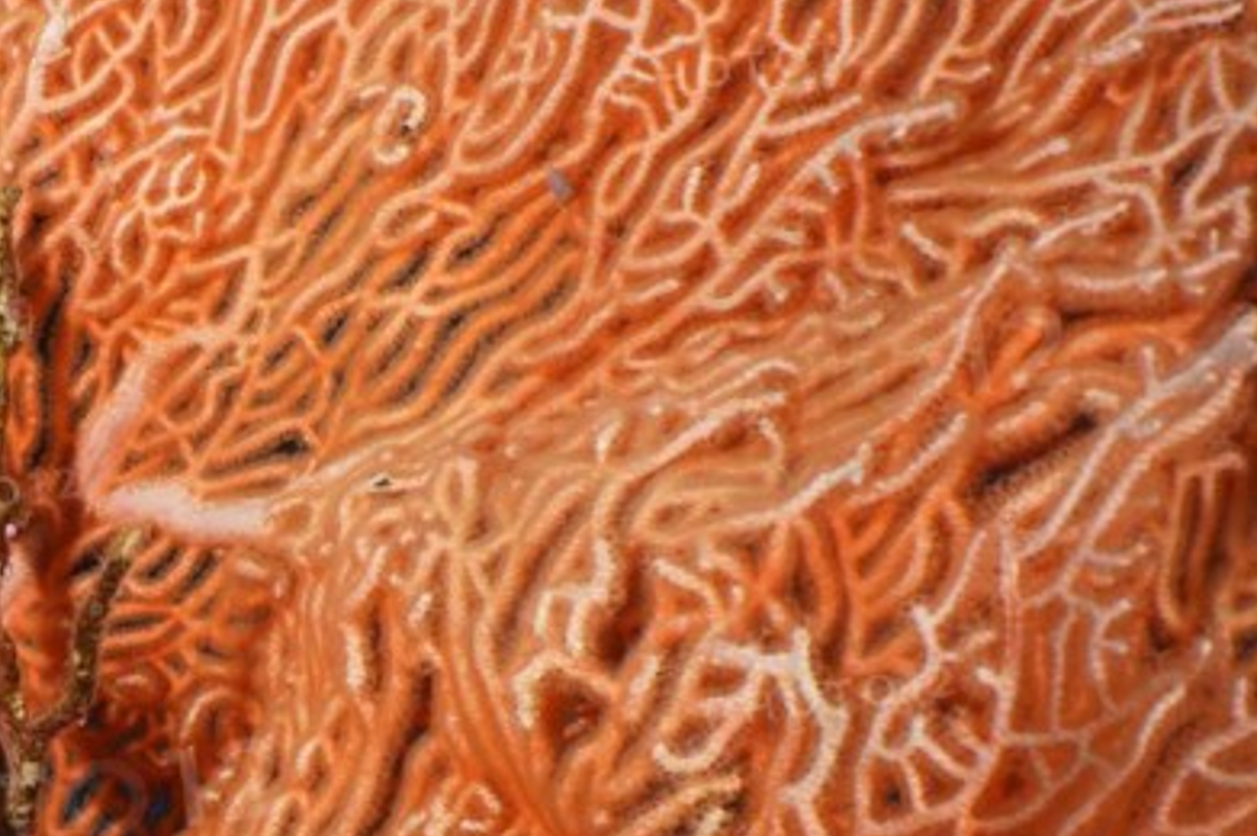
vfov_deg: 15.8
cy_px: 632
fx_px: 3000
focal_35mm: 86
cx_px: -13
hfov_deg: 22.7
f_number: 13
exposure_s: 1/80
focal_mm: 28
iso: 200
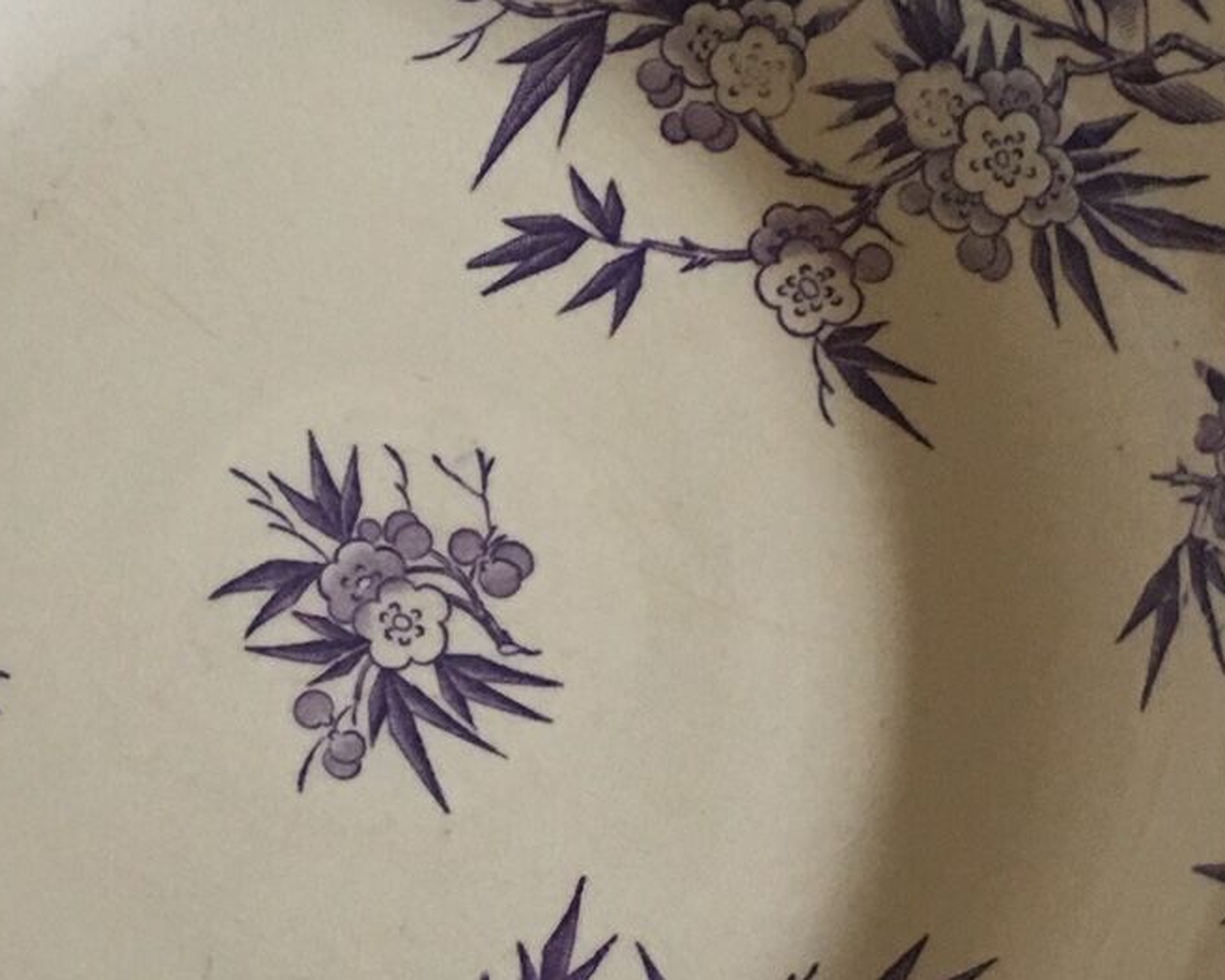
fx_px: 3155
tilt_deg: -79.1
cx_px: 429
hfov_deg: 21.9
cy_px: 661
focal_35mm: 87
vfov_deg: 17.6
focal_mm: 4.15
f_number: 2.2
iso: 160
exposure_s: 1/33
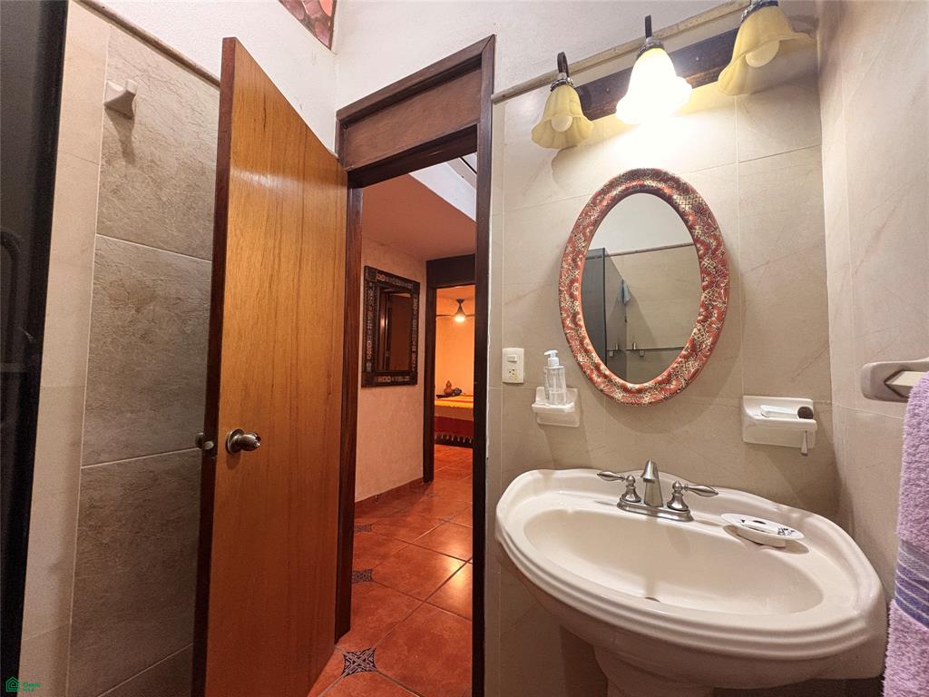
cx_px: 464
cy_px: 348
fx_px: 376
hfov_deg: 102.1
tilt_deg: +2.9
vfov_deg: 85.7
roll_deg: -0.7
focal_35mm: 14
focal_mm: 2.22
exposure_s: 1/60
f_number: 2.2
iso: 500
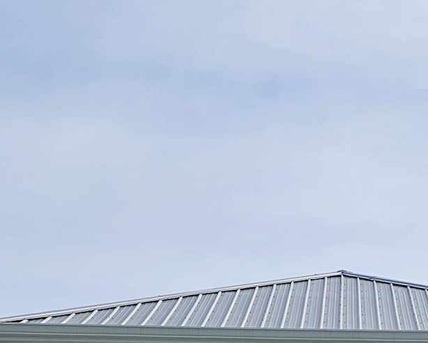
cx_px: 373
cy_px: 724
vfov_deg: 12.0
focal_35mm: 112
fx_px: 1419
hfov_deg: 16.9
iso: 10
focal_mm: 6.3
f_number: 1.7
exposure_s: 1/1186
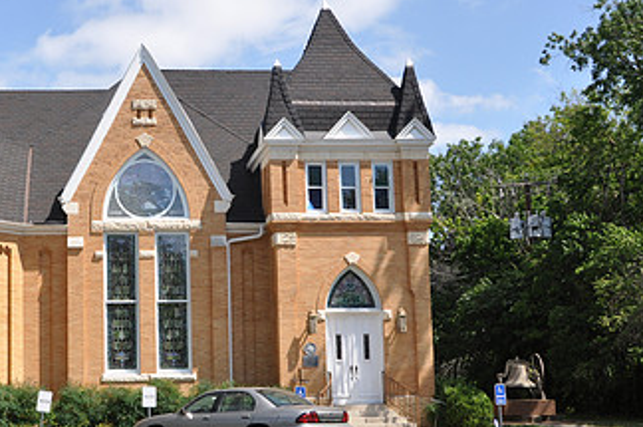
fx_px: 1052
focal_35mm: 59
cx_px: 129
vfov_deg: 22.9
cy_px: 239
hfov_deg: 33.0
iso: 200
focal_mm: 22
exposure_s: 1/250
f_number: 8
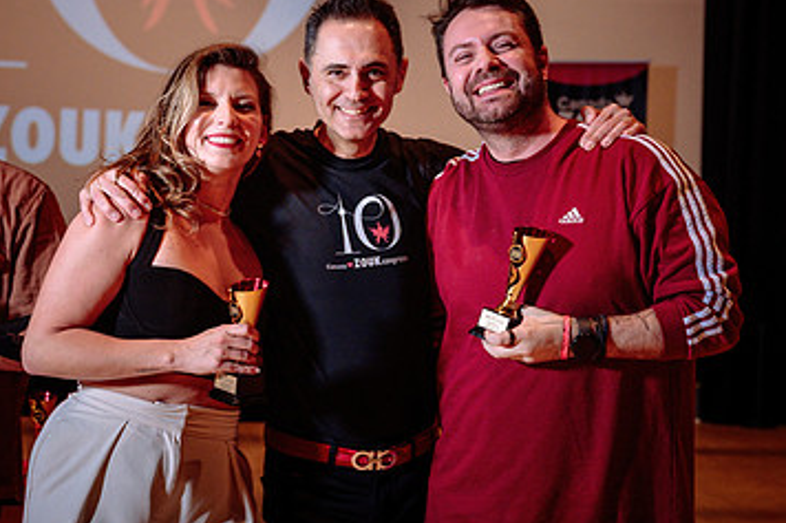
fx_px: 1877
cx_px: 361
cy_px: 294
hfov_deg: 23.6
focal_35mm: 86
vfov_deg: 15.9
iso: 1000
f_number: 4
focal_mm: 46
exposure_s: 1/125
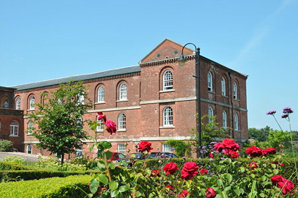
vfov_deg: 31.8
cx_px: 149
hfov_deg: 46.4
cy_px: 99
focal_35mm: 42
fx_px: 347
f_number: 16
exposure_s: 1/60
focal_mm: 28
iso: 200
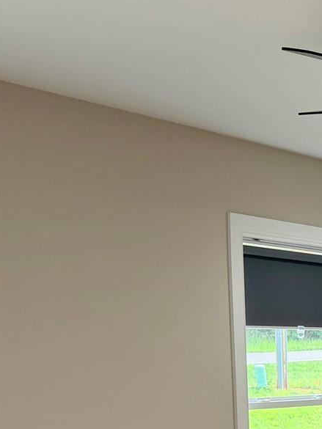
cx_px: 524
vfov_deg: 21.6
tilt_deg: -9.6
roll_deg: -1.0
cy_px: 513
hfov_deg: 15.7
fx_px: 1041
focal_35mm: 84
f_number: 1.78
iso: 100
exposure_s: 1/133
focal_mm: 6.76
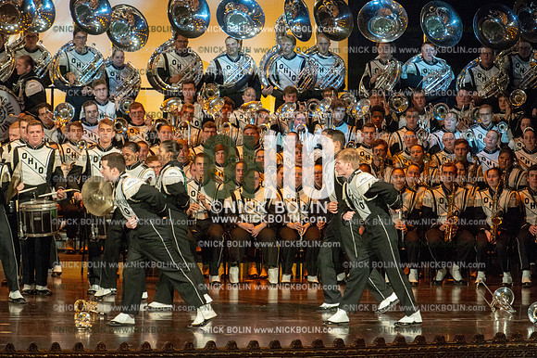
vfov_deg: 6.5
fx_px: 3131
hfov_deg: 9.8
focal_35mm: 210
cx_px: 268
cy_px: 179
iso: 8000
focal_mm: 210
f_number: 5.6
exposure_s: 1/320
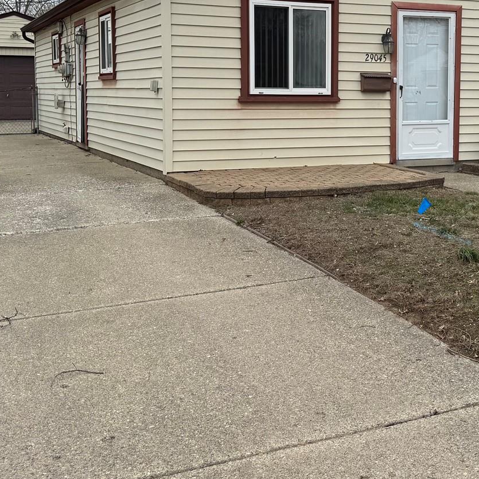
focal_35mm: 52
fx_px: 814
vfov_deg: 32.4
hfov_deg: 32.5
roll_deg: +0.4
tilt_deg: -4.2
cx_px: 326
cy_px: 146
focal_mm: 6.76
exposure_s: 1/3247
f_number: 1.78
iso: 80
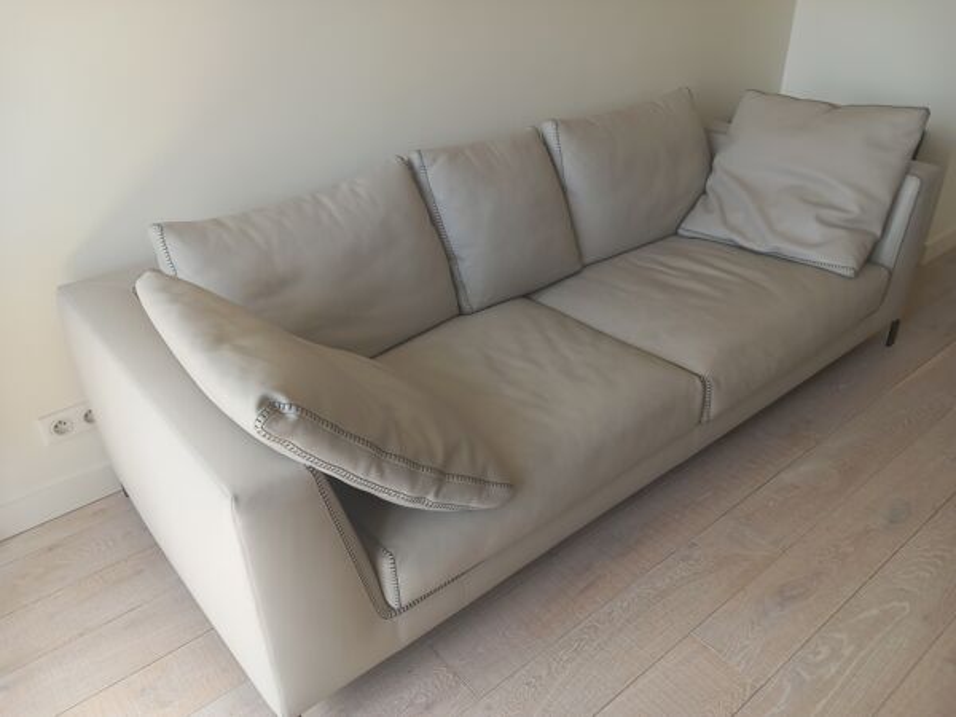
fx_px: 746
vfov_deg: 51.4
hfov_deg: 65.3
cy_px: 358
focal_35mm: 27
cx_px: 478
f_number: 1.8
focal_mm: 4
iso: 25
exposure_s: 1/50
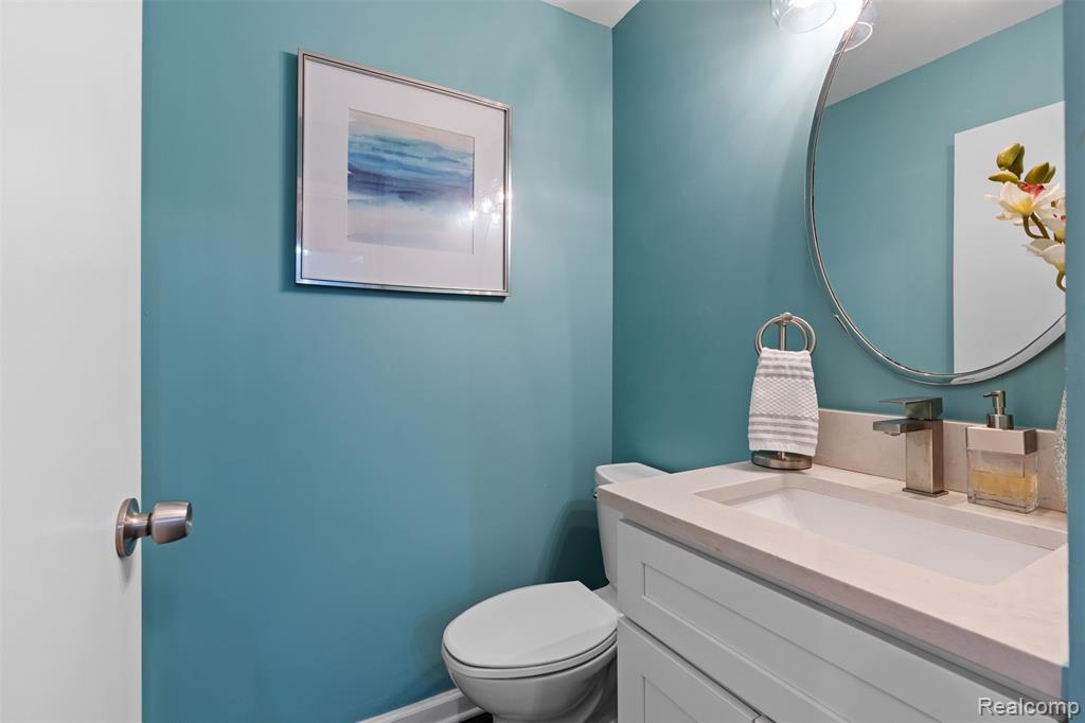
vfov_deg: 73.7
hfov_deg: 96.8
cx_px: 542
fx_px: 482
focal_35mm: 16
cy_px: 362
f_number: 8
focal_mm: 16
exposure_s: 1/3
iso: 400
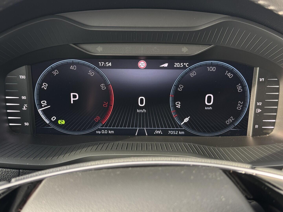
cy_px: 106
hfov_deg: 39.7
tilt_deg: -22.6
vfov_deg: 30.3
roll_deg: -1.3
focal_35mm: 48
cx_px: 142
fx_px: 392
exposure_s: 1/87
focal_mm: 6.76
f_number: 1.78
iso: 100
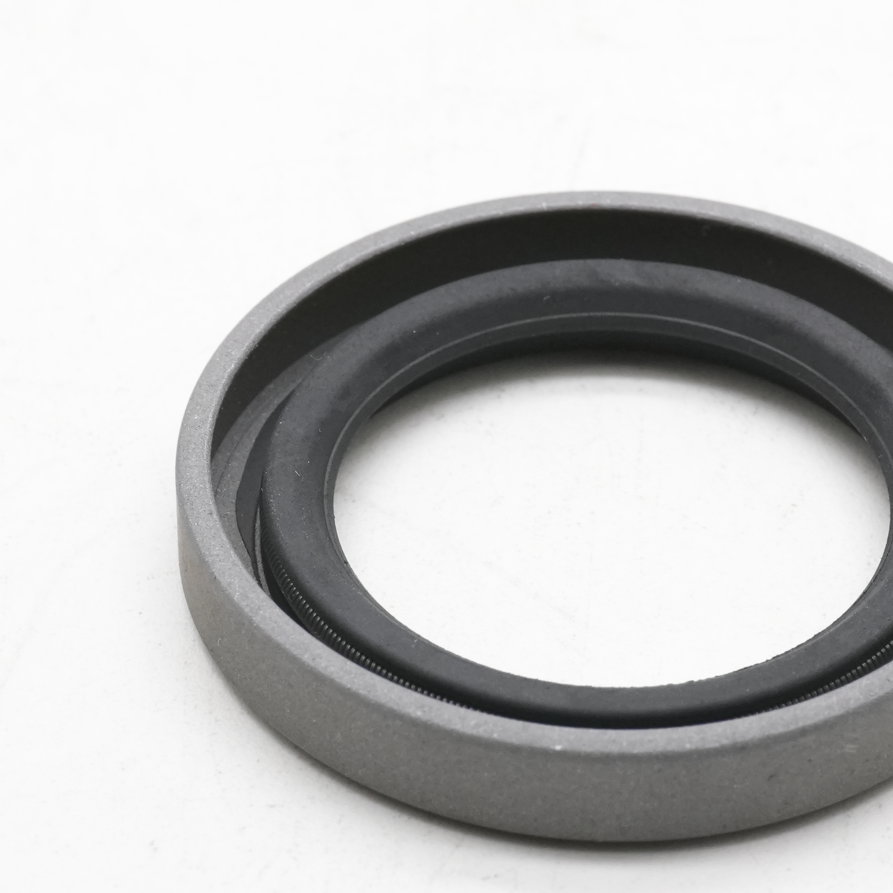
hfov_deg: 11.1
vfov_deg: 11.1
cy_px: 515
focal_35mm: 157
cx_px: 560
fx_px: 4589
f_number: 11
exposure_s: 1/80
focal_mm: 43
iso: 1000
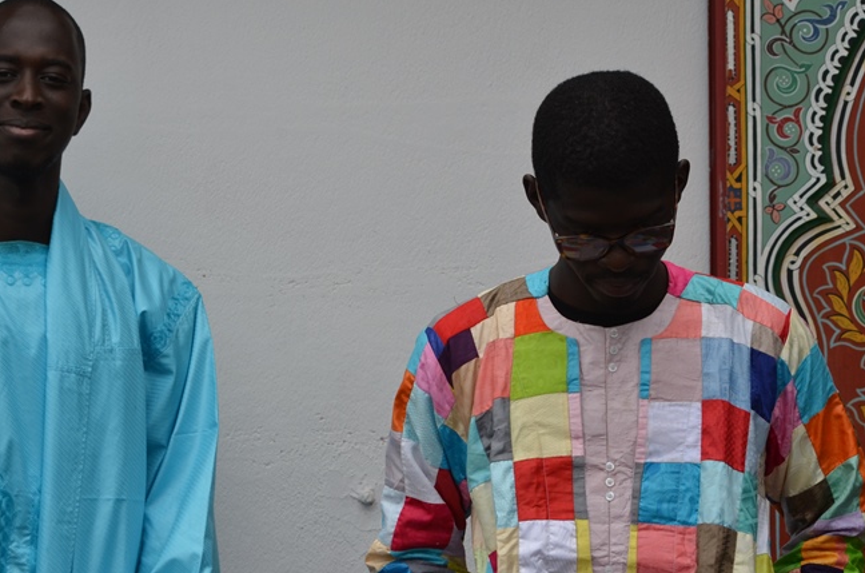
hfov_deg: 12.4
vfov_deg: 8.2
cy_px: 363
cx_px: 254
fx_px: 3980
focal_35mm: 166
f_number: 5.6
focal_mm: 70
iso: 360
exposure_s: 1/500
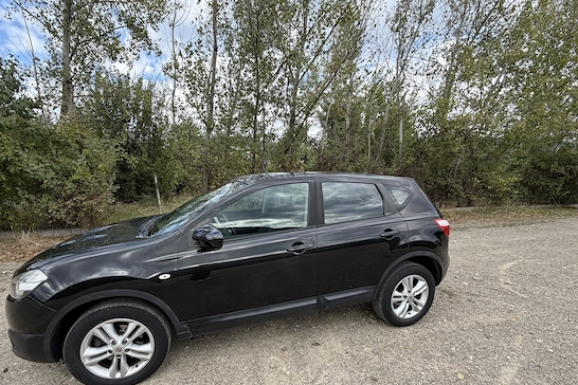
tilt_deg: -10.1
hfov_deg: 96.6
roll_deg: -0.2
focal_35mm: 16
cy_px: 228
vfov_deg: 73.1
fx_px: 257
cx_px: 273
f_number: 2.2
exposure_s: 1/357
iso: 50
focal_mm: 2.22
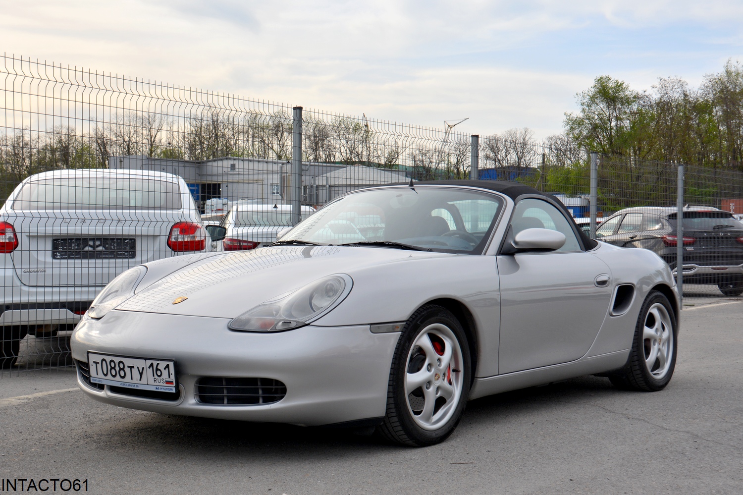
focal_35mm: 48
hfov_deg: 41.1
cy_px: 248
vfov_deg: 28.1
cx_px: 372
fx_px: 990
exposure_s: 1/250
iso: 100
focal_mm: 32
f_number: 8
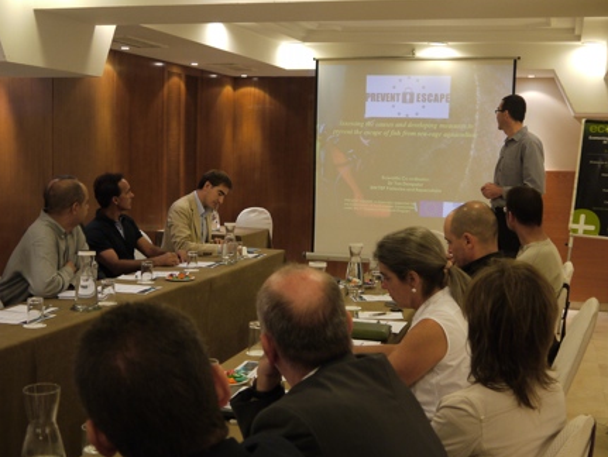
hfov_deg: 37.5
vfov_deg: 28.6
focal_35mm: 51
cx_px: 308
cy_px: 211
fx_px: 897
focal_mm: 22
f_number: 4.4
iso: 400
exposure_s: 1/20
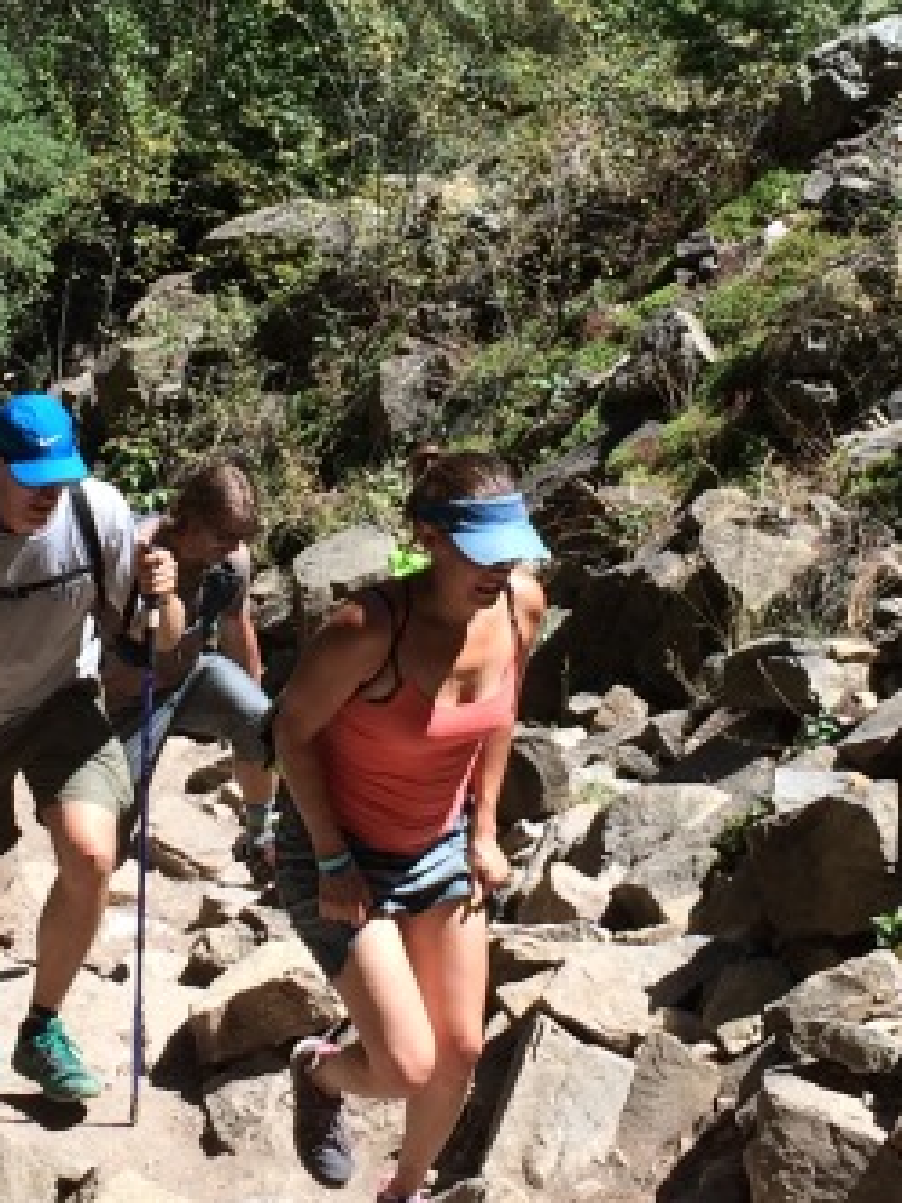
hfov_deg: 15.9
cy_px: 330
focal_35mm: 93
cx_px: 301
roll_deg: -2.4
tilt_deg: -15.0
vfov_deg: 20.9
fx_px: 3231
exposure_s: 1/1109
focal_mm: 4.15
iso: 32
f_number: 2.2
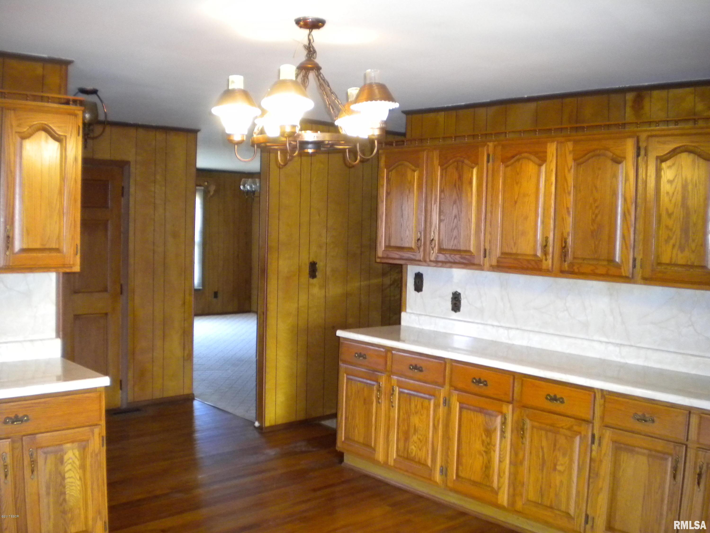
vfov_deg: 40.7
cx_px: 355
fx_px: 718
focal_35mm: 35
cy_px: 266
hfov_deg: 52.6
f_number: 3.1
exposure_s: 1/30
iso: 560
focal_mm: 6.3
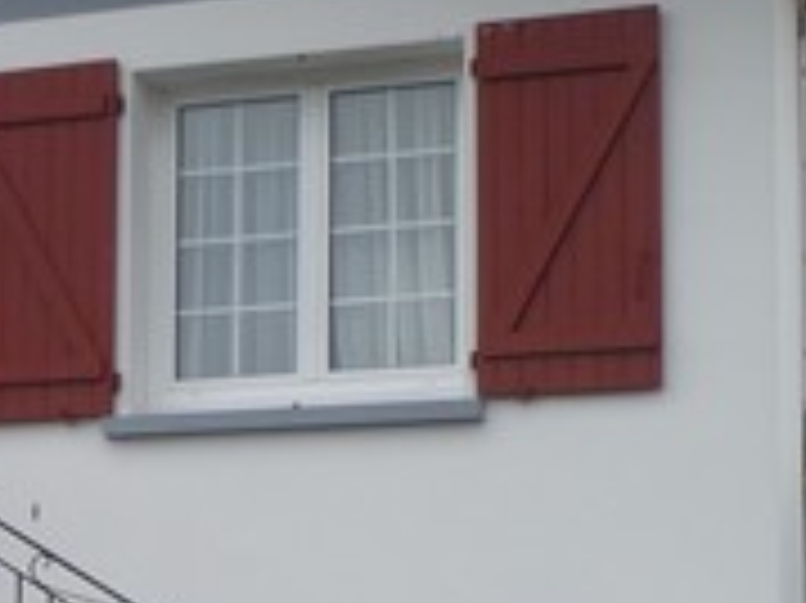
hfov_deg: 15.4
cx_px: -68
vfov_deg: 11.7
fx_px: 2909
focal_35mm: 125
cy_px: 644
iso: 80
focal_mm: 5
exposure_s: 1/50
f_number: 3.3
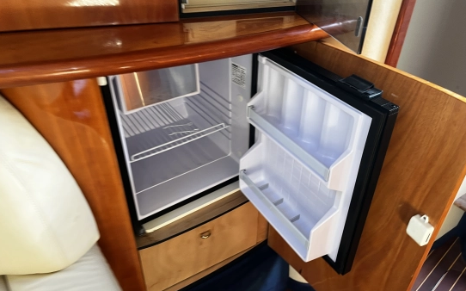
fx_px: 355
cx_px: 231
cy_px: 132
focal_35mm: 28
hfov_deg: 66.5
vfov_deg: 44.4
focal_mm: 5.1
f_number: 1.6
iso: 125
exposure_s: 1/89
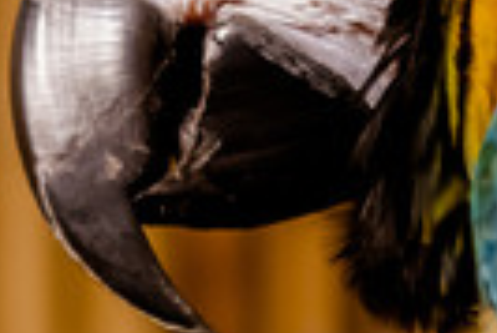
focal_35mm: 418
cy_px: -125
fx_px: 5777
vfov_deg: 3.3
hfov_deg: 4.9
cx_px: -184
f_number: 3.2
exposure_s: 1/250
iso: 1600
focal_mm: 70
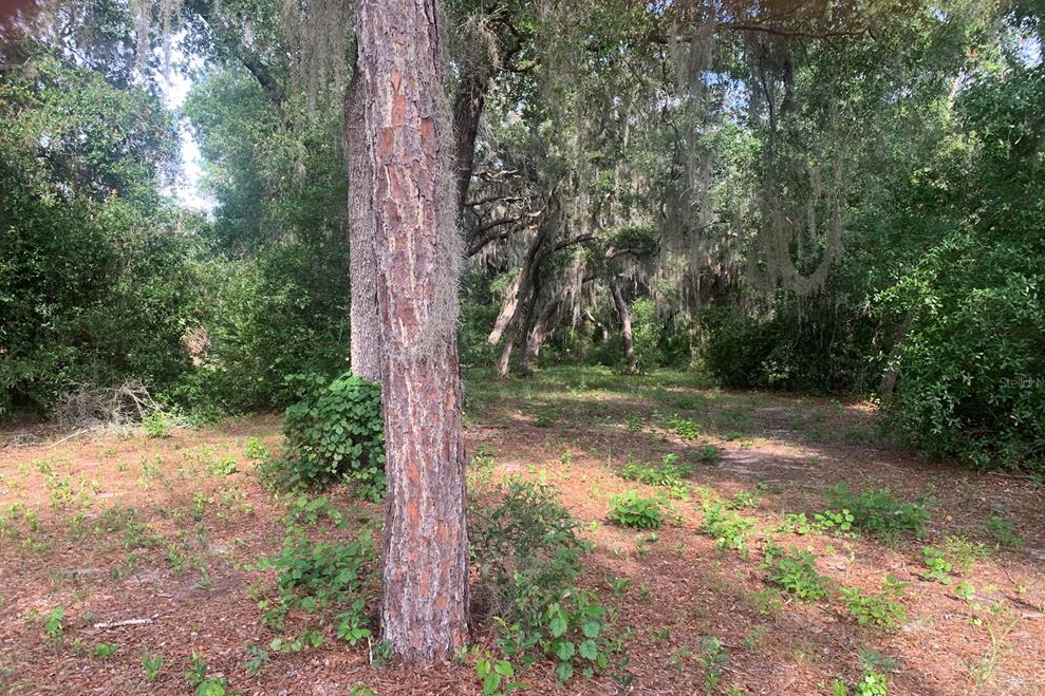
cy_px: 382
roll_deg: +1.3
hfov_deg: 65.5
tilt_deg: -4.3
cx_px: 522
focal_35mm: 28
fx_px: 813
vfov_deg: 46.3
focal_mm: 4.25
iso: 25
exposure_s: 1/152
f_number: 1.8
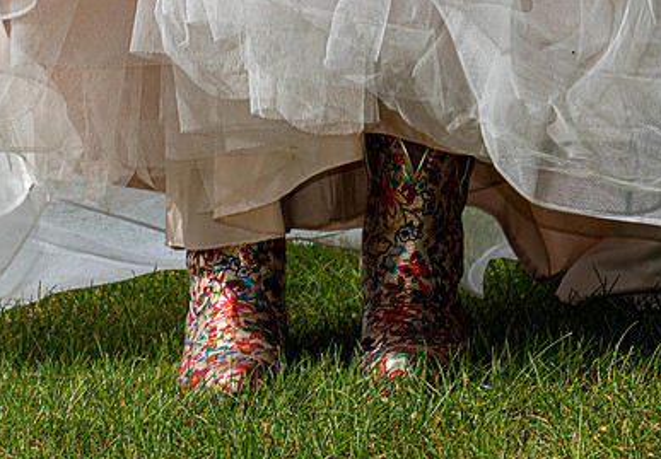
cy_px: 235
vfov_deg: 6.6
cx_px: 383
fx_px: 4000
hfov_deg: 9.4
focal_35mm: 215
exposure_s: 1/200
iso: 100
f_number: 11
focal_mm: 70
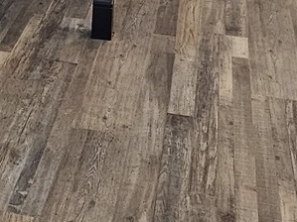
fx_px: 746
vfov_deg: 13.6
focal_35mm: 87
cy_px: -265
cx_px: 44
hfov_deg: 22.1
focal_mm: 2.2
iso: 100
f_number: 2.2
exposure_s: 1/60
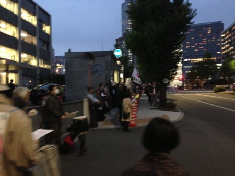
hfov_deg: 55.3
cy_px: 88
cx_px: 118
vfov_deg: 43.0
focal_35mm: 33
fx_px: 224
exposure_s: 1/20
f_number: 2.4
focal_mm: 4.13
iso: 400
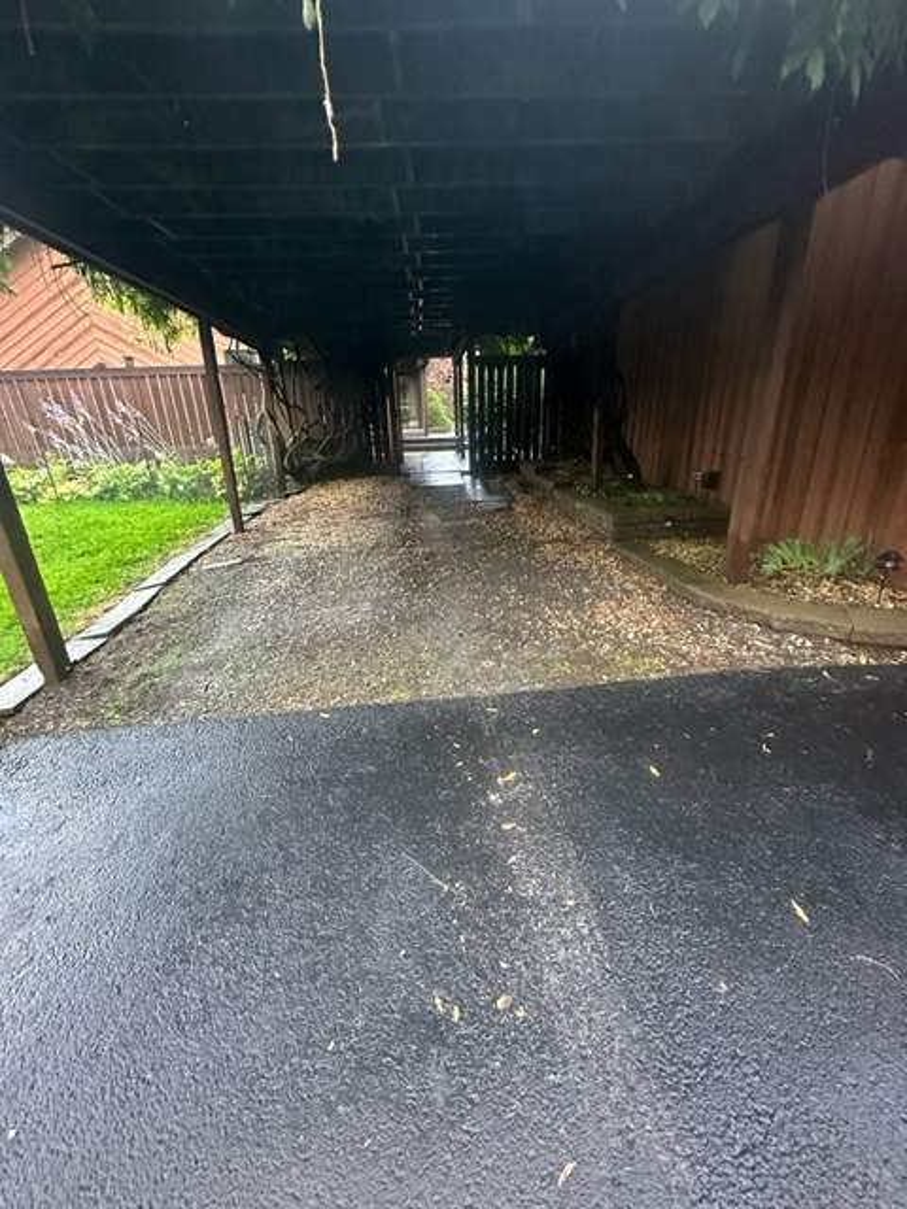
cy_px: 604
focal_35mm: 14
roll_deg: +1.6
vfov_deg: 102.1
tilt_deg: -20.3
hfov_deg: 85.7
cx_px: 454
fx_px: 489
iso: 1250
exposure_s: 1/49
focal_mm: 2.22
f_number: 2.2
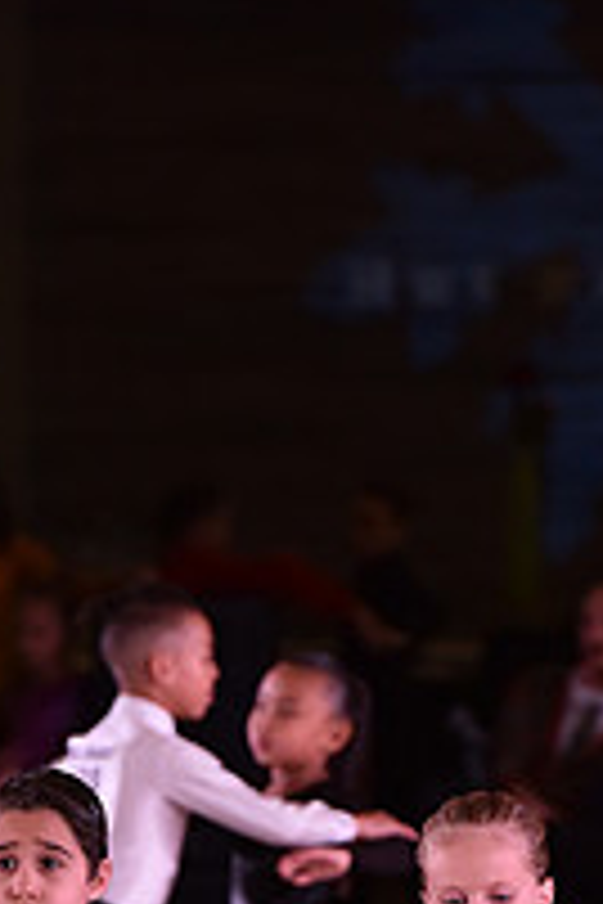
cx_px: 299
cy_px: 1102
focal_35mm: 576
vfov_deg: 3.6
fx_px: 14471
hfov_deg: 2.4
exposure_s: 1/200
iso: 1250
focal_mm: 200
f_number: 4.5
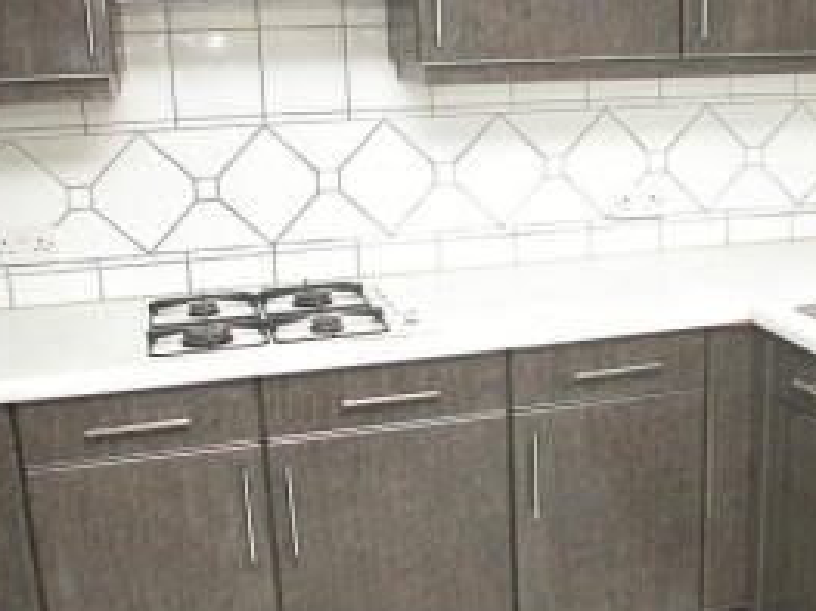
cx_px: 517
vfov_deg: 23.6
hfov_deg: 31.1
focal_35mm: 62
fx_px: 1461
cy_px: 278
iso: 125
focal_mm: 7.1
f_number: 2.8
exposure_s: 1/60
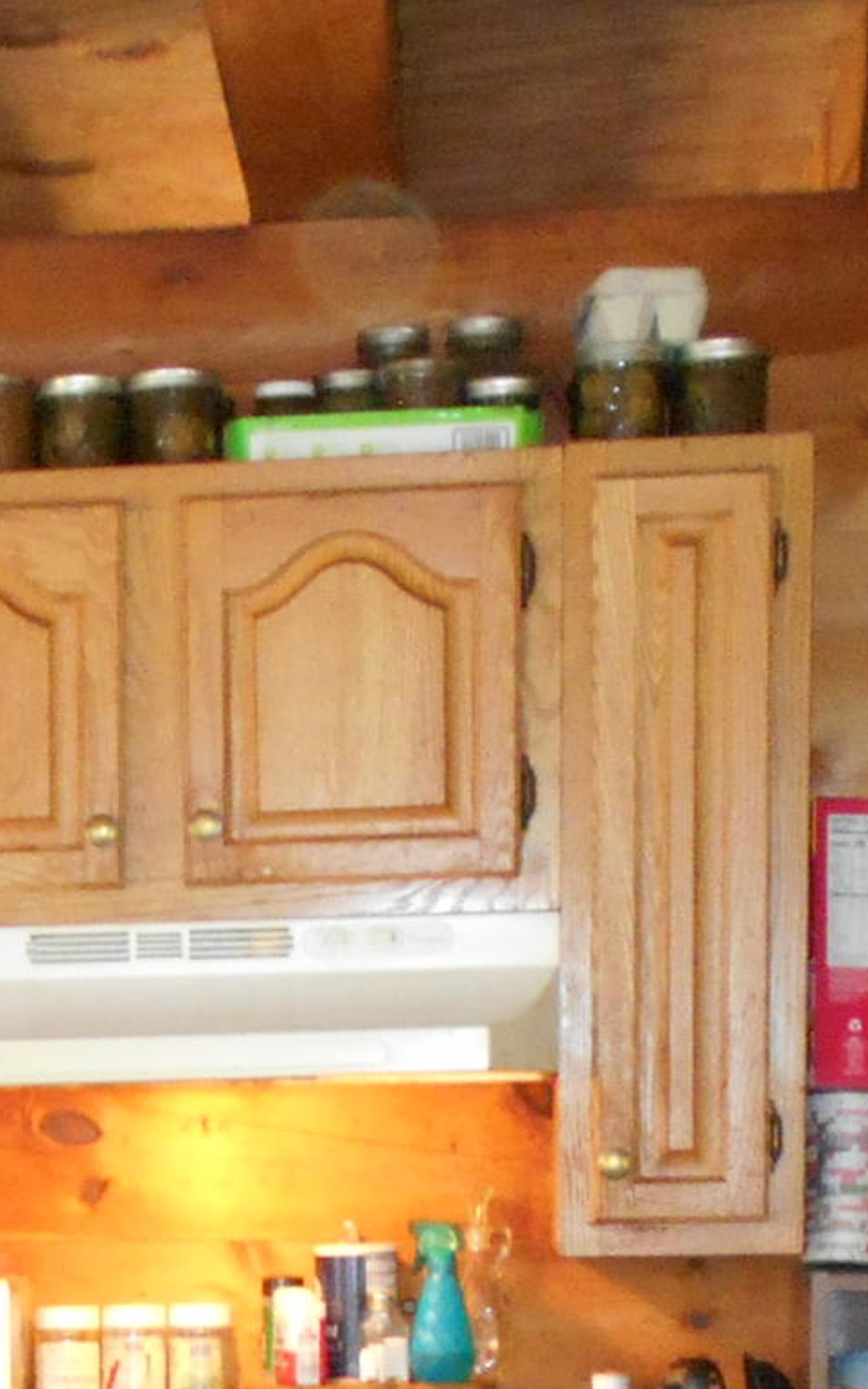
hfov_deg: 11.8
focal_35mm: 107
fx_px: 4051
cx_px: -334
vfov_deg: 18.7
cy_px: 1558
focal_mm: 4.6
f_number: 3.2
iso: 400
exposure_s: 1/25
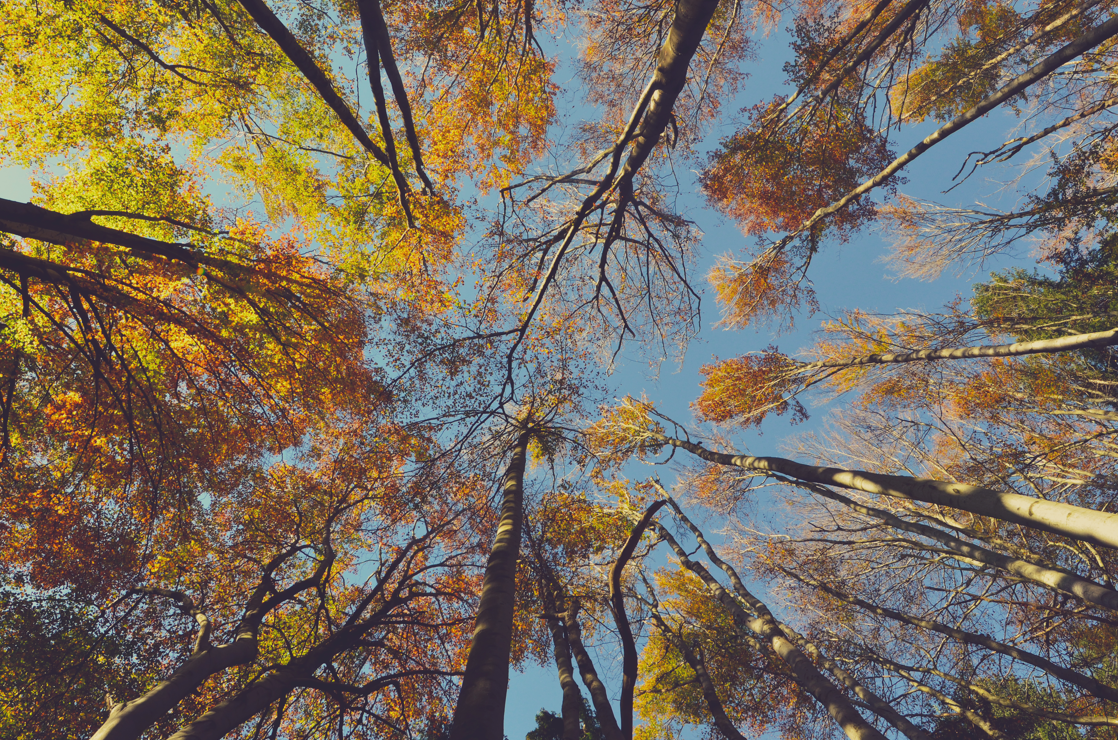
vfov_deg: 54.9
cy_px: 377
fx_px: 713
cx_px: 540
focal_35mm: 23
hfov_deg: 76.2
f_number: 10
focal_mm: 14
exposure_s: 1/200
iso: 400
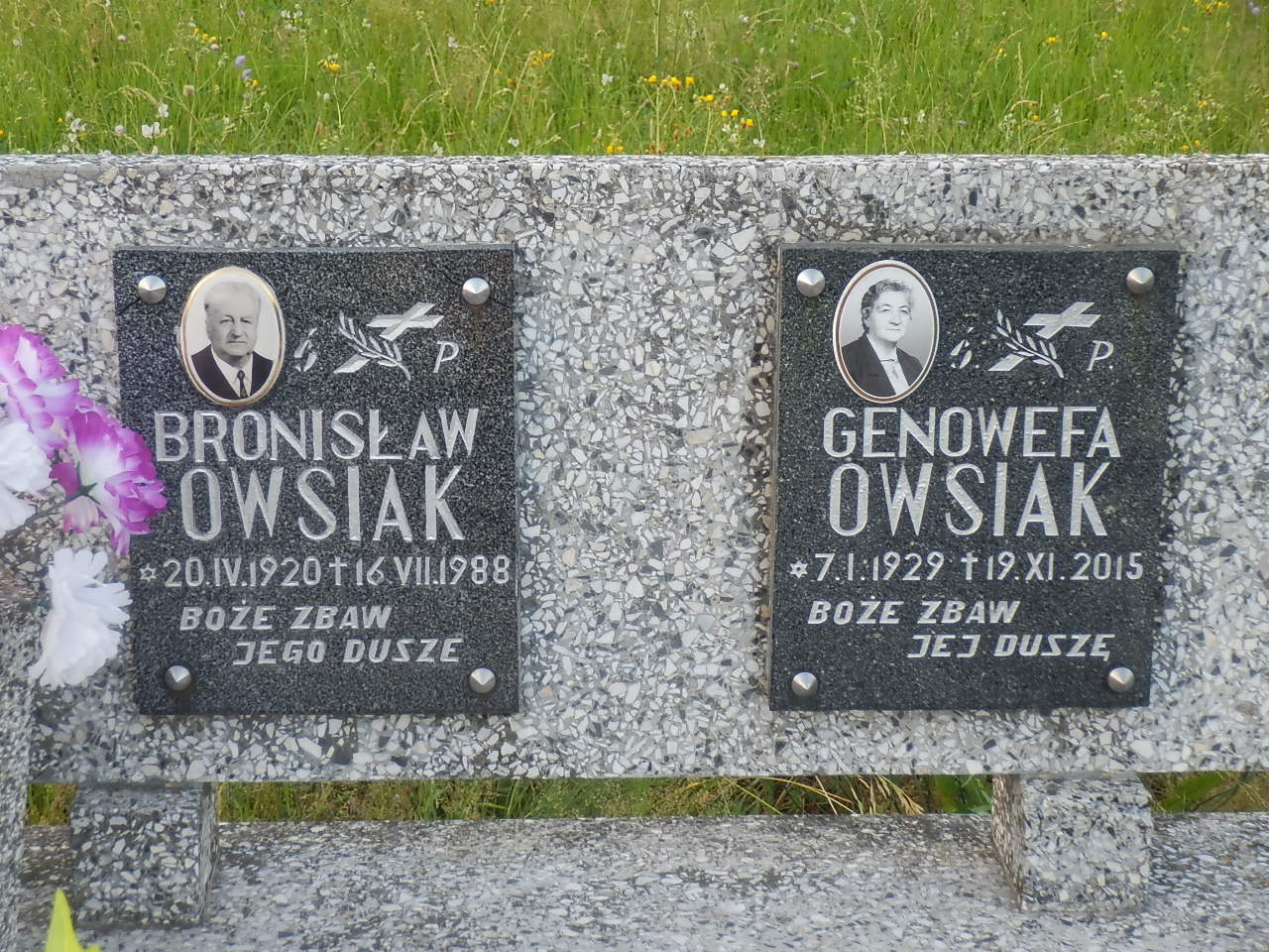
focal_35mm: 88
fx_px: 3226
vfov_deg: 16.8
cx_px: 634
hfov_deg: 22.3
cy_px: 476
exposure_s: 1/50
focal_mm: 15.5
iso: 125
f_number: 5.1
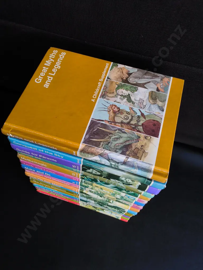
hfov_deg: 51.4
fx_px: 211
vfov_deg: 65.3
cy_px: 135
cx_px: 102
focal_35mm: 27
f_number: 2
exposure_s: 1/100
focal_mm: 2.87
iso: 40
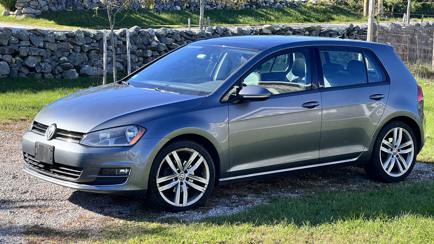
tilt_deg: -6.9
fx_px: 967
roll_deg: -1.8
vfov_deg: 14.4
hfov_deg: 25.3
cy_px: 111
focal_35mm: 84
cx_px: 217
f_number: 2.8
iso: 32
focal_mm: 9
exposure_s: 1/222
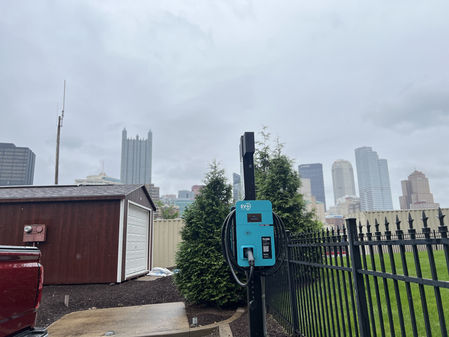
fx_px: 337
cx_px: 224
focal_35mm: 26
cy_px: 168
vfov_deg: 53.1
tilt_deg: +14.3
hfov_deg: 67.3
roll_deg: +1.8
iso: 50
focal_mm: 5.7
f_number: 1.5
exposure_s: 1/1597
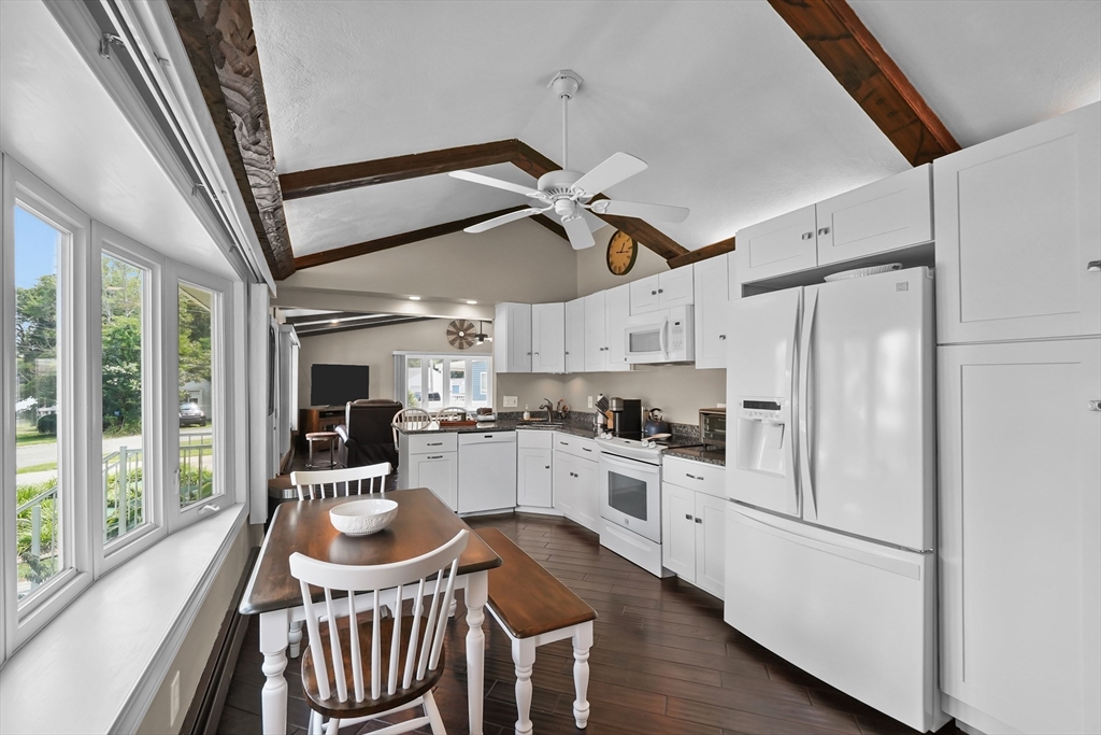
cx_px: 550
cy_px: 368
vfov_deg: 77.3
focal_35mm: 15
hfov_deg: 100.4
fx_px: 459
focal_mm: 10
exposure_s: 1/15
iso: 320
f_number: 6.3
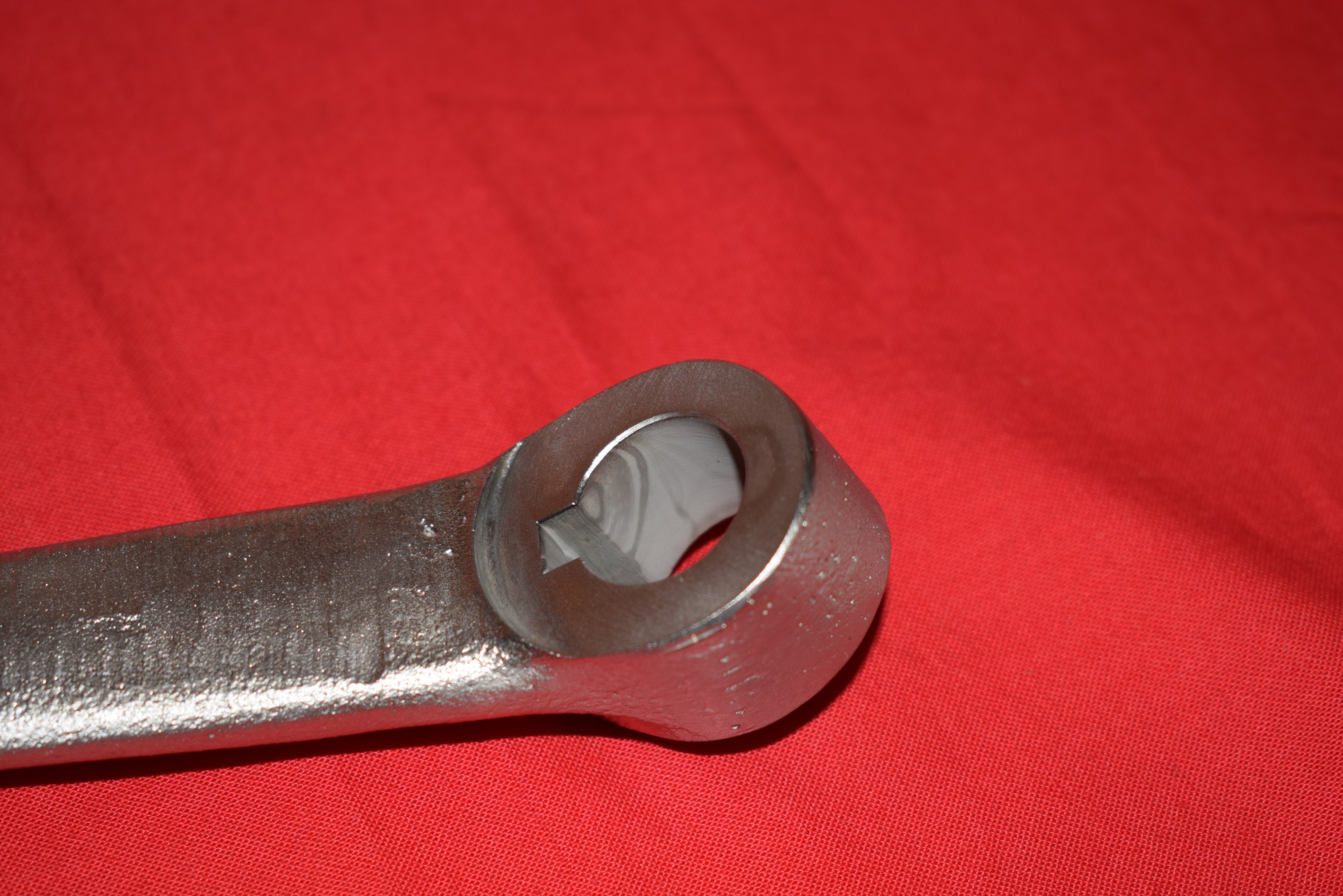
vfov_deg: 18.9
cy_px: 448
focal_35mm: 72
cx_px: 672
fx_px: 2687
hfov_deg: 28.1
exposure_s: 1/60
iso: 250
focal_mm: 48
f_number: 5.3
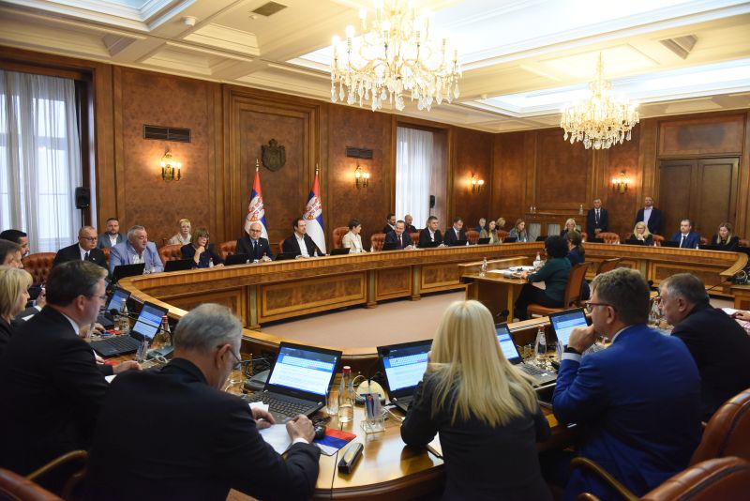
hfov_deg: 73.7
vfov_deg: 53.2
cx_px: 375
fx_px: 500
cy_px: 250
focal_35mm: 24
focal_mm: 24
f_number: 3.2
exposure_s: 1/200
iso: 2500
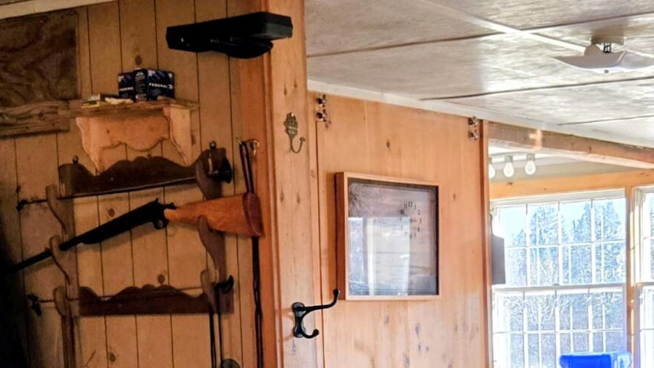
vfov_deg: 13.6
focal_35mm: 86
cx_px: 461
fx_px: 1492
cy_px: 472
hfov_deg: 24.5
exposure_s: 1/120
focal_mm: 5.4
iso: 125
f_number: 1.8
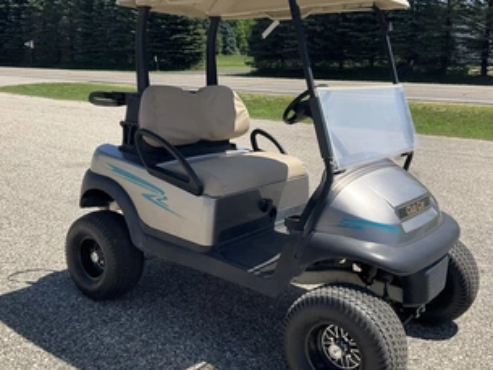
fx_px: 541
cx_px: 233
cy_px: 174
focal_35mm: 38
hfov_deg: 48.9
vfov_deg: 37.7
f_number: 1.8
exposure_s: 1/1412
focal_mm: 3
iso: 25
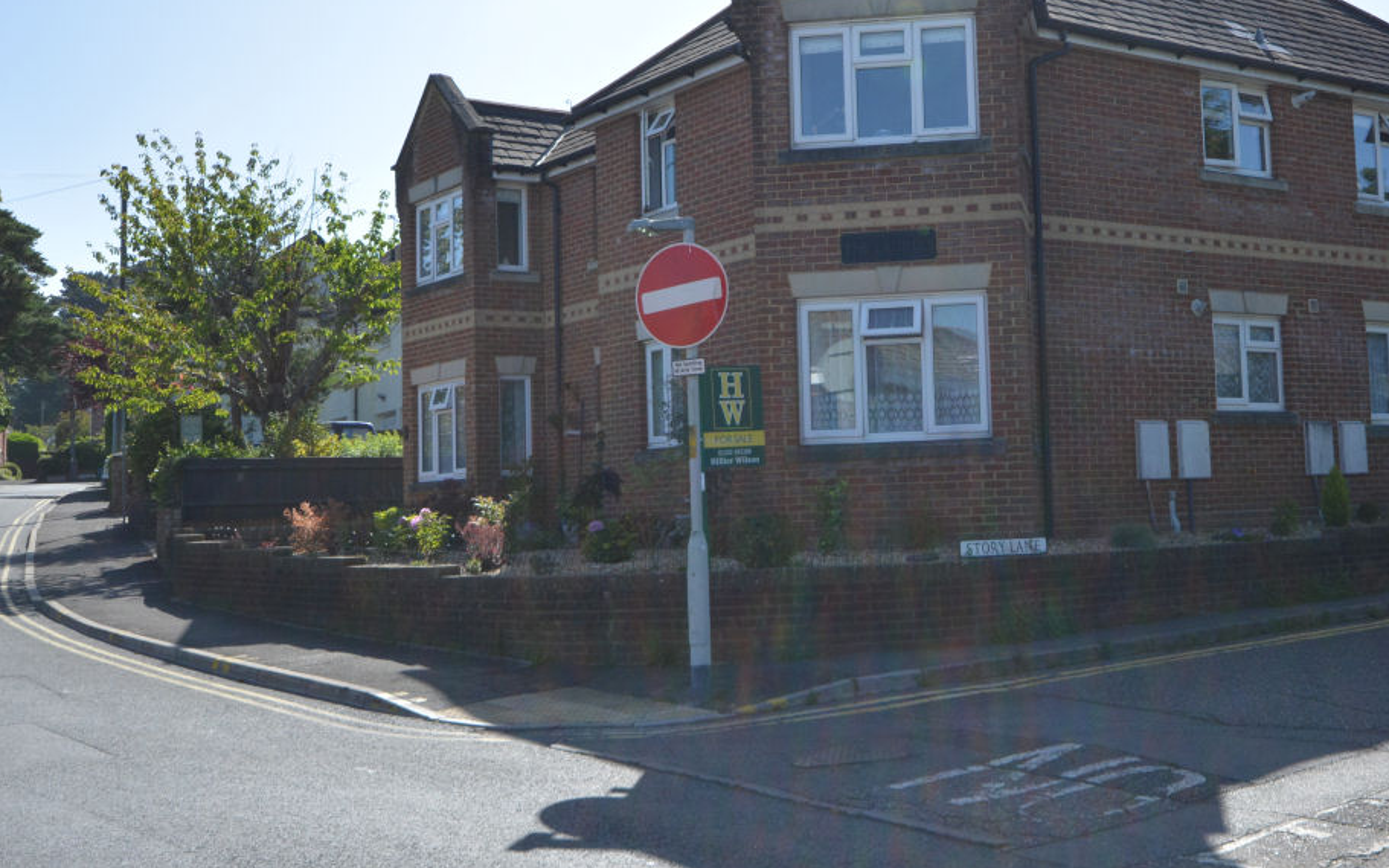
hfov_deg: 42.1
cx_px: 933
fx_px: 1779
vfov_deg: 27.3
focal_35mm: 47
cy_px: 339
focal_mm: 20
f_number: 8
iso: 400
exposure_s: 1/800
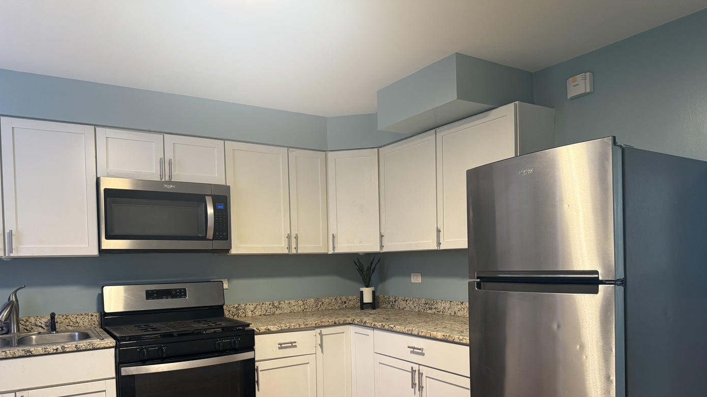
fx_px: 506
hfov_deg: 69.9
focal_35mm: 27
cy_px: 271
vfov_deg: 42.2
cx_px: 354
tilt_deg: -1.0
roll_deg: +1.0
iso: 250
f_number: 1.78
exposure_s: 1/60
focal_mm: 6.76
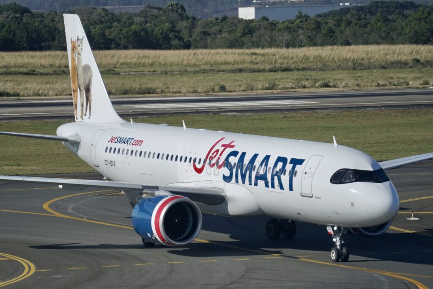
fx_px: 2947
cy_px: 144
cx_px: 216
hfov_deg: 8.4
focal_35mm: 245
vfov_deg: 5.6
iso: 640
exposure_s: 1/1250
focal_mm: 245
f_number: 5.6
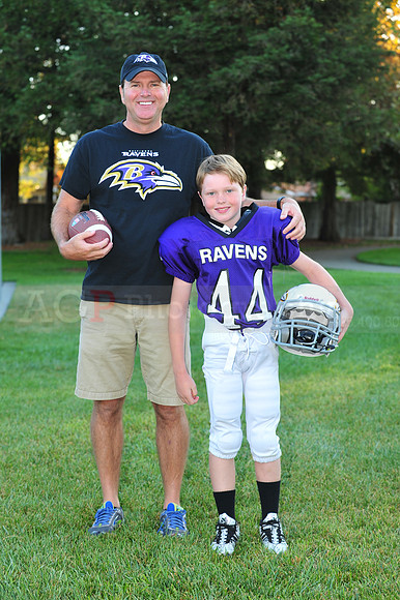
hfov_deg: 19.4
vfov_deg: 28.9
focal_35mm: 70
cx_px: 200
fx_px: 1168
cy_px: 300
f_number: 4.5
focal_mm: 70
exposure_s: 1/60
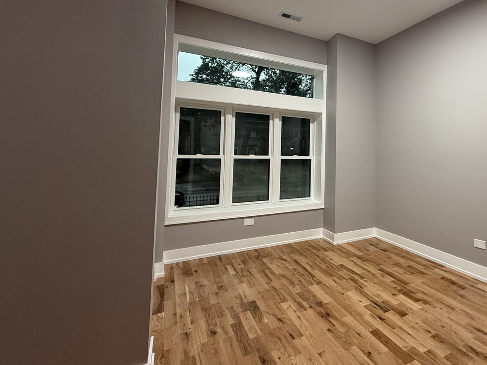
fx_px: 281
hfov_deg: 77.9
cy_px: 139
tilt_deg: +3.4
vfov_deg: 65.1
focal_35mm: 20
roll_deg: -1.1
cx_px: 342
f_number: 2.2
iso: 250
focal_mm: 2.22
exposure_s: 1/60
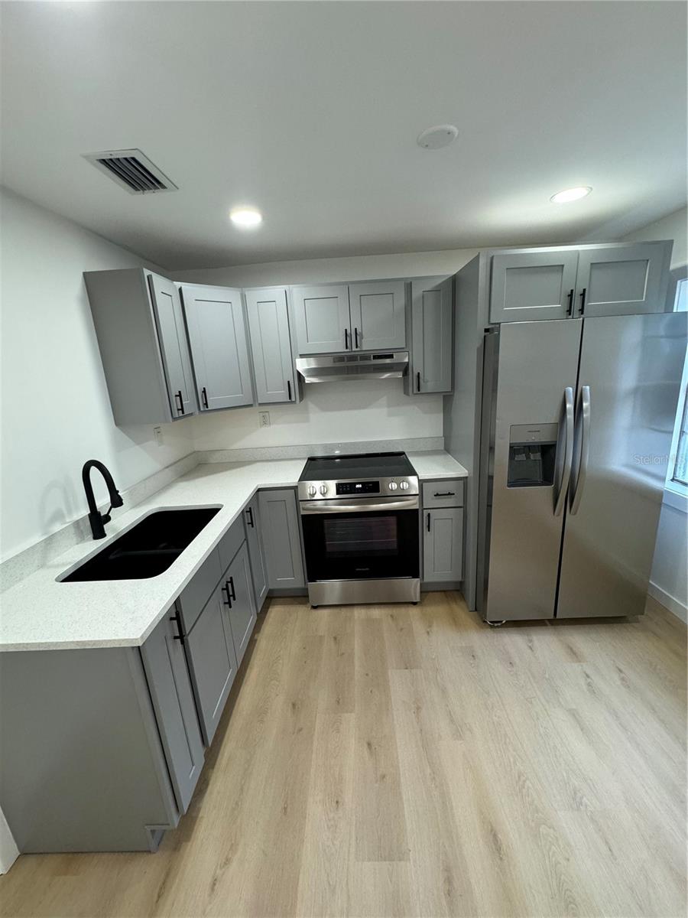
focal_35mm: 14
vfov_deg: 102.1
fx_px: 371
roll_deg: +2.7
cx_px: 344
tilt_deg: -14.6
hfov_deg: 85.7
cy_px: 459
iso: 250
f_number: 2.2
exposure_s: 1/120
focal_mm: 2.22
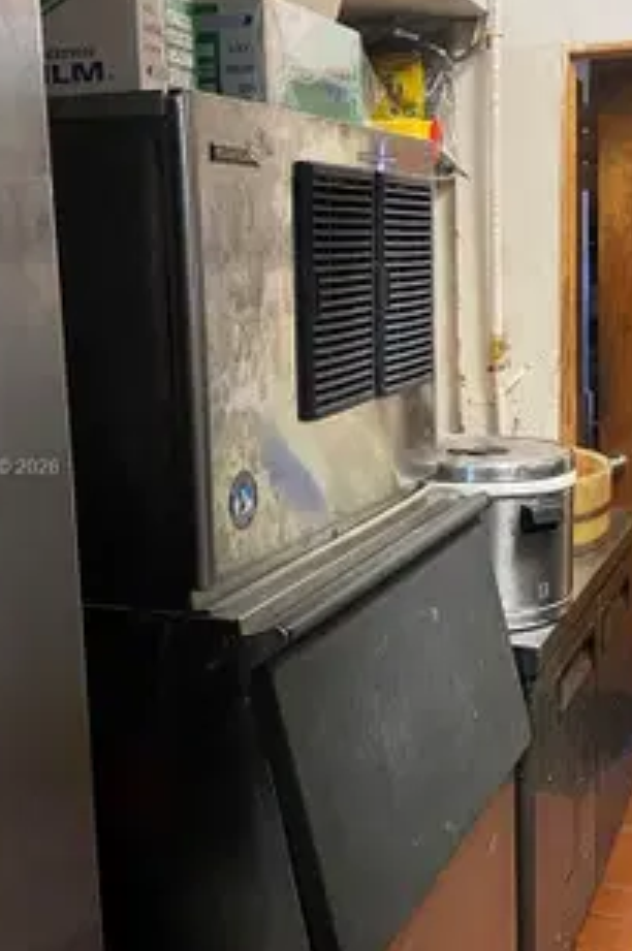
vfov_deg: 42.0
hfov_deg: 28.4
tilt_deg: -7.8
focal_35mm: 47
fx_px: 1240
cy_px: 469
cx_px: 424
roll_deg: -0.3
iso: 500
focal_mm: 4.25
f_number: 1.8
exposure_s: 1/30
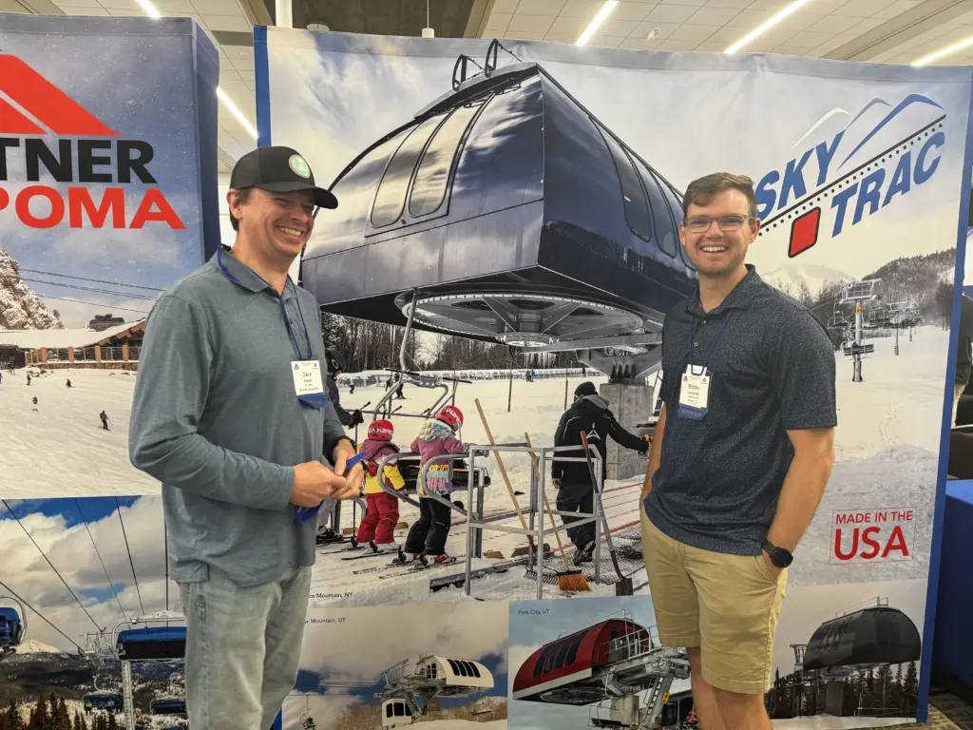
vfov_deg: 56.8
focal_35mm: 24
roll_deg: -0.9
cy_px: 365
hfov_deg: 71.6
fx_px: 675
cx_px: 486
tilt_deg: -5.9
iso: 200
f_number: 1.78
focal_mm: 6.76
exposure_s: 1/60
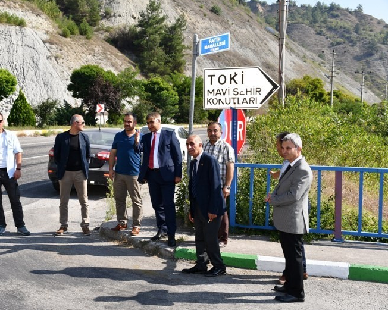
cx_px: 151
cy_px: 153
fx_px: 608
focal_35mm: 53
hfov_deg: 35.2
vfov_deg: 28.6
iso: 100
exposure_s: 1/250
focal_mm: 31
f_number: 8
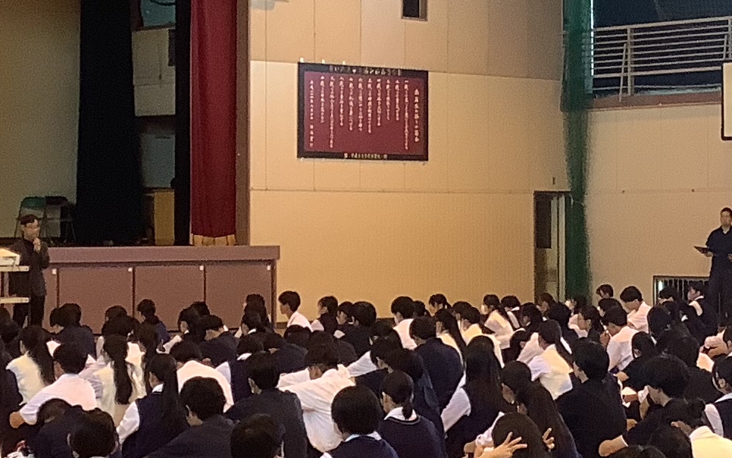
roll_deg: +0.5
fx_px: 2215
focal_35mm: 111
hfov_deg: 18.8
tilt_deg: +2.8
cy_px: 97
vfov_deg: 11.8
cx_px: 321
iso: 100
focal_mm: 3.3
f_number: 2.4
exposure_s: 1/50
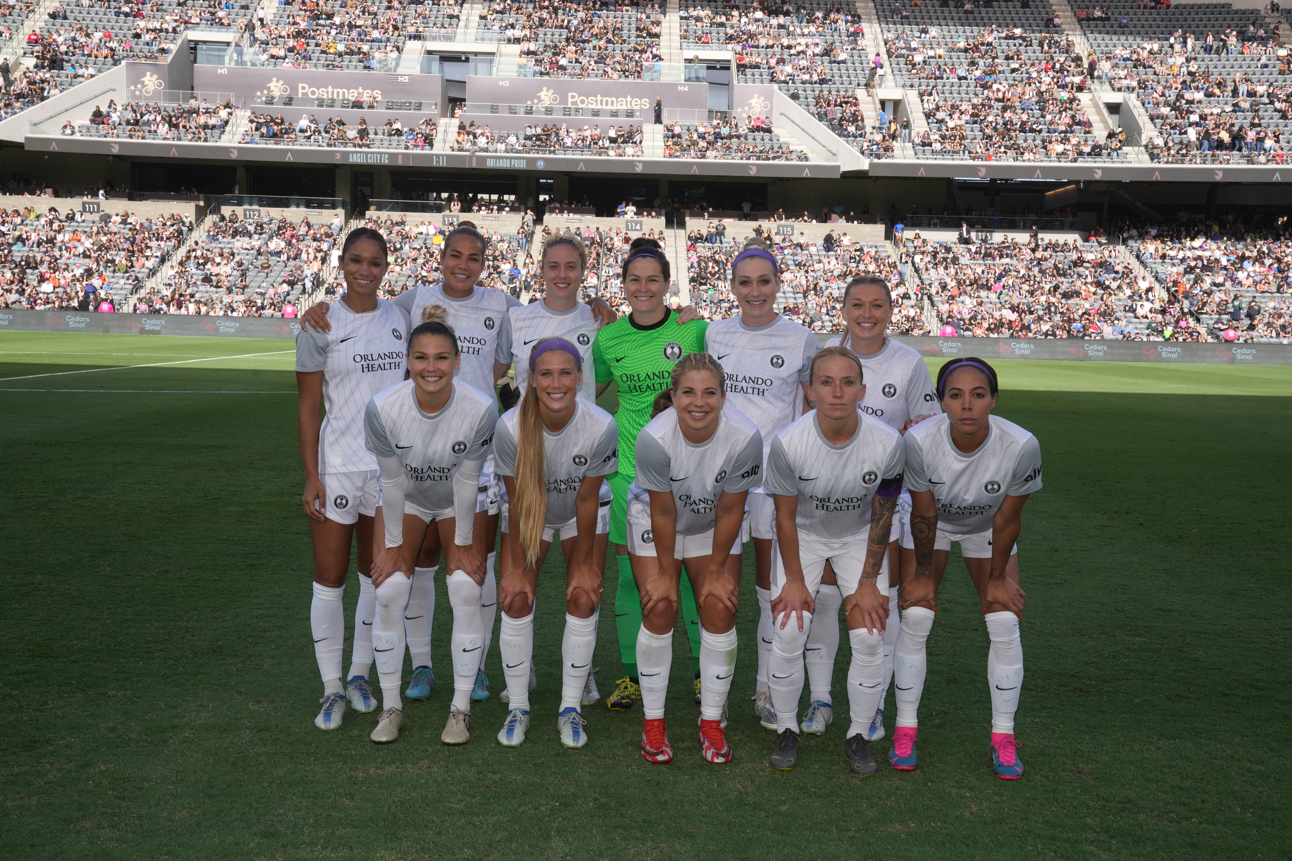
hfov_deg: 45.4
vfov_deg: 31.2
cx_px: 646
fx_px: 1543
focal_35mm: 43
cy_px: 430
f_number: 13
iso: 320
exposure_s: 1/200
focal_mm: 43
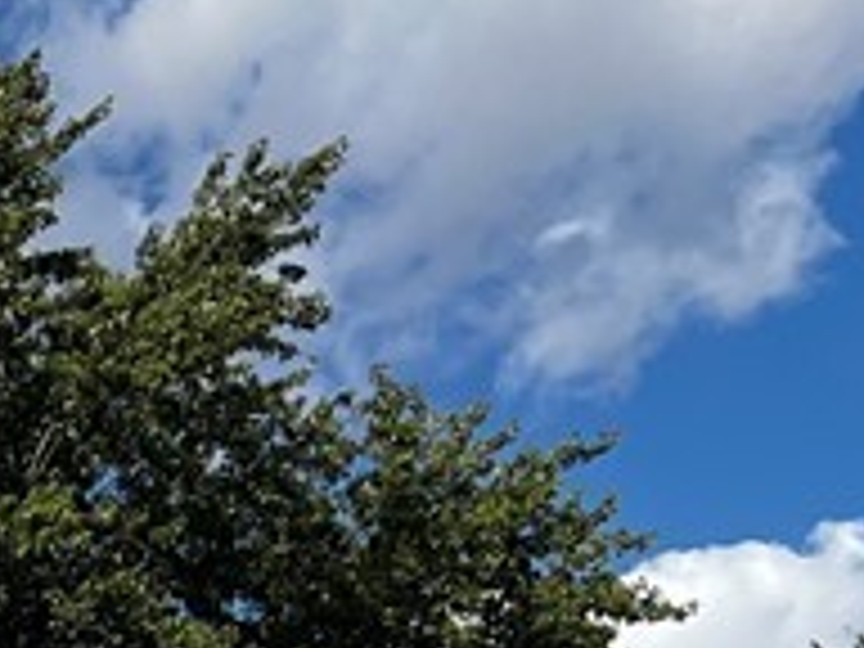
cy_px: 1422
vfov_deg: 9.7
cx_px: -855
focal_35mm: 139
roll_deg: +0.9
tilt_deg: +4.6
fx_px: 3469
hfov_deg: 12.5
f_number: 1.5
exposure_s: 1/5587
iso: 50
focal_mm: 5.7
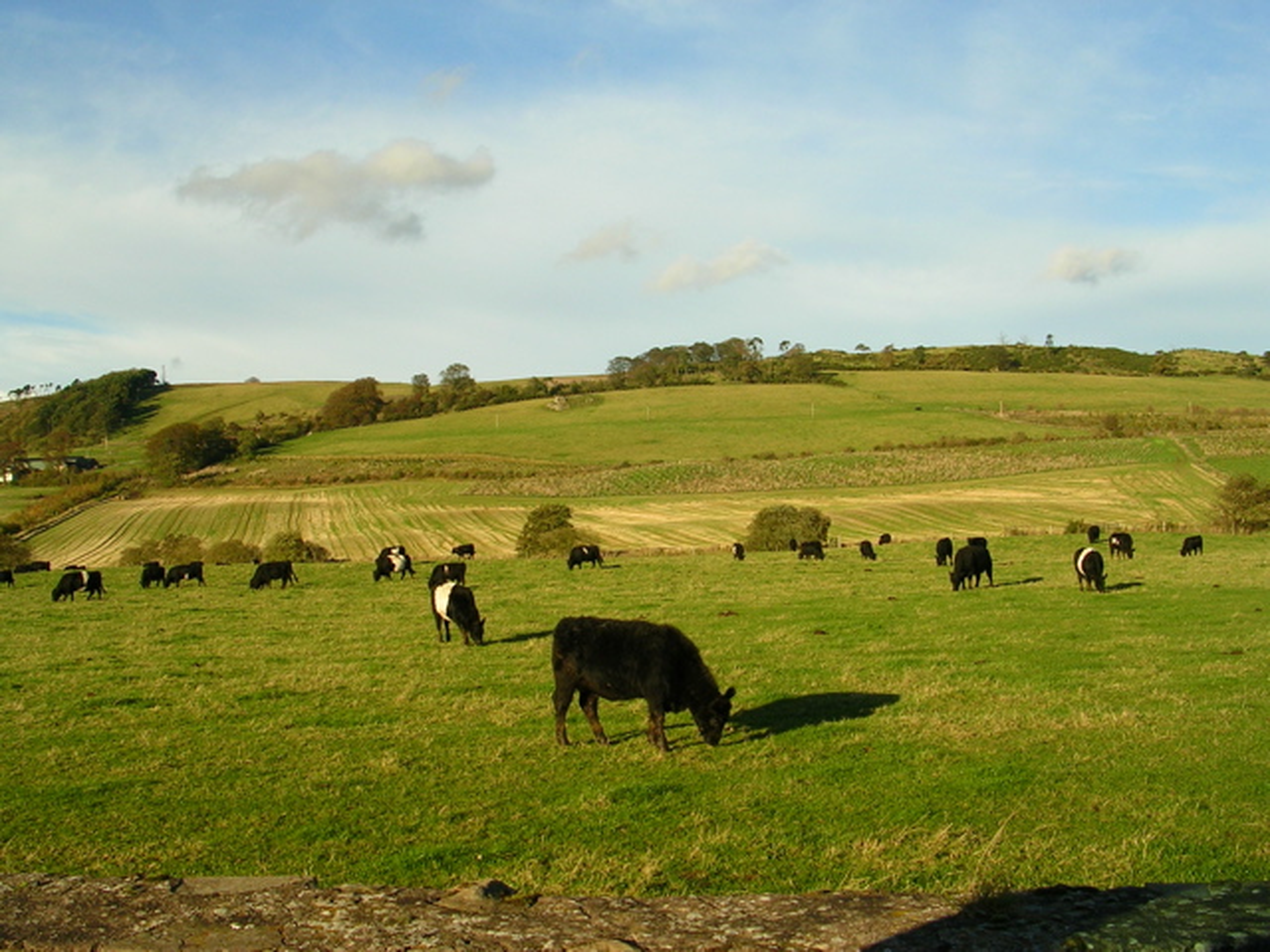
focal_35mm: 38
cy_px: 476
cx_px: 635
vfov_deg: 37.7
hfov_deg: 49.0
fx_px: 1394
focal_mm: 5.8
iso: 50
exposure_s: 1/237
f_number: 5.6
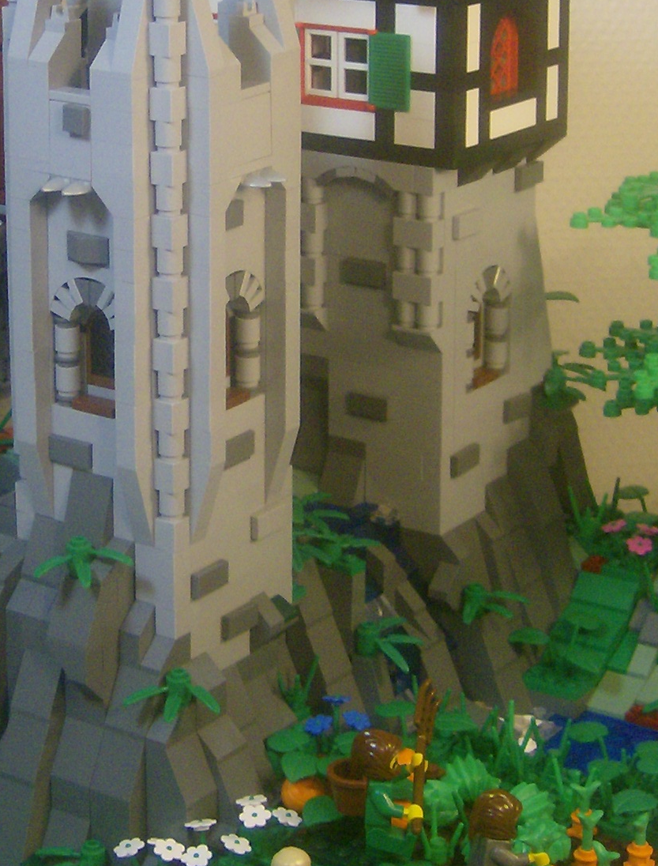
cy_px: 205
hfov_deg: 16.1
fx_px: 2312
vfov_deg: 21.0
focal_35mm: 92
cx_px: 148
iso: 118
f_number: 2.8
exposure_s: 1/64
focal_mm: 6
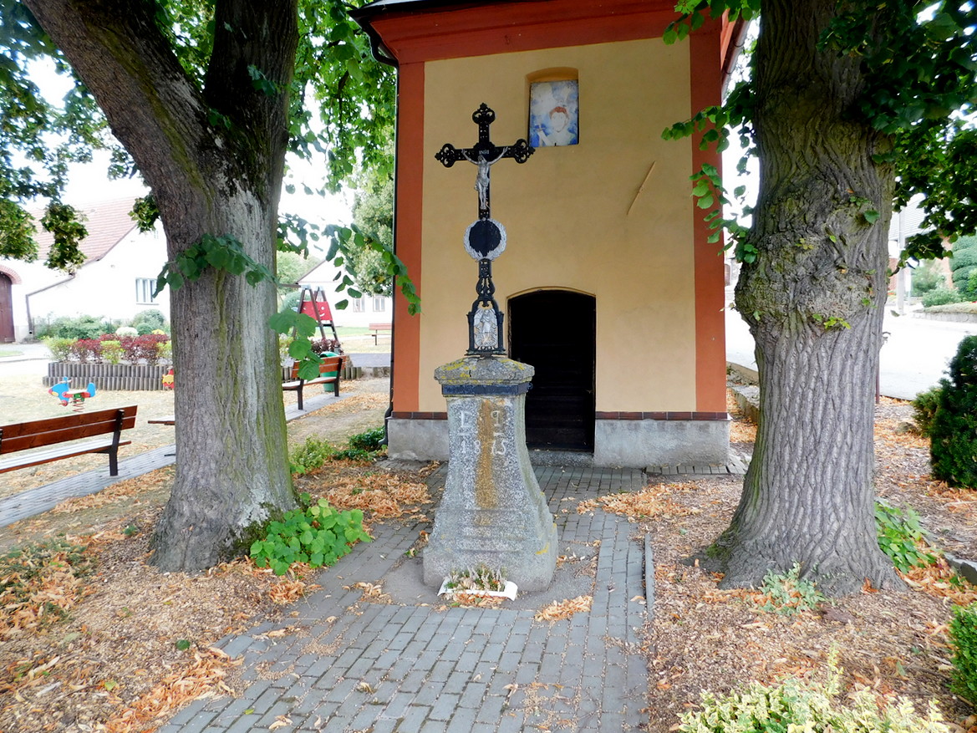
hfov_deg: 73.9
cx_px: 488
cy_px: 366
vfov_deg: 58.9
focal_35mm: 23
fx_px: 649
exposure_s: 1/40
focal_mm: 4
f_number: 3
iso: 125
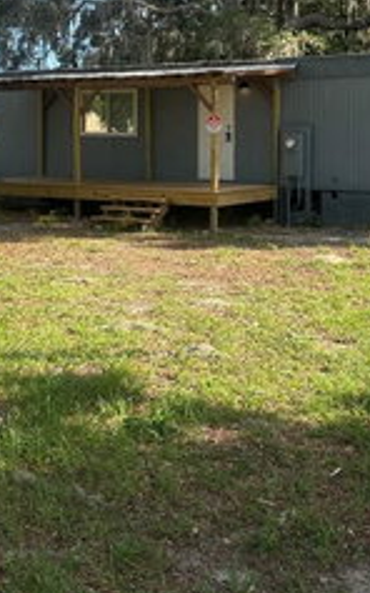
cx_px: 205
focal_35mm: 55
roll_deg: -0.4
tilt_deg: +0.6
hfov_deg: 23.5
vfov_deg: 35.8
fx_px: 888
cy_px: 130
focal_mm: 6.86
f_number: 1.78
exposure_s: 1/1119
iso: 80
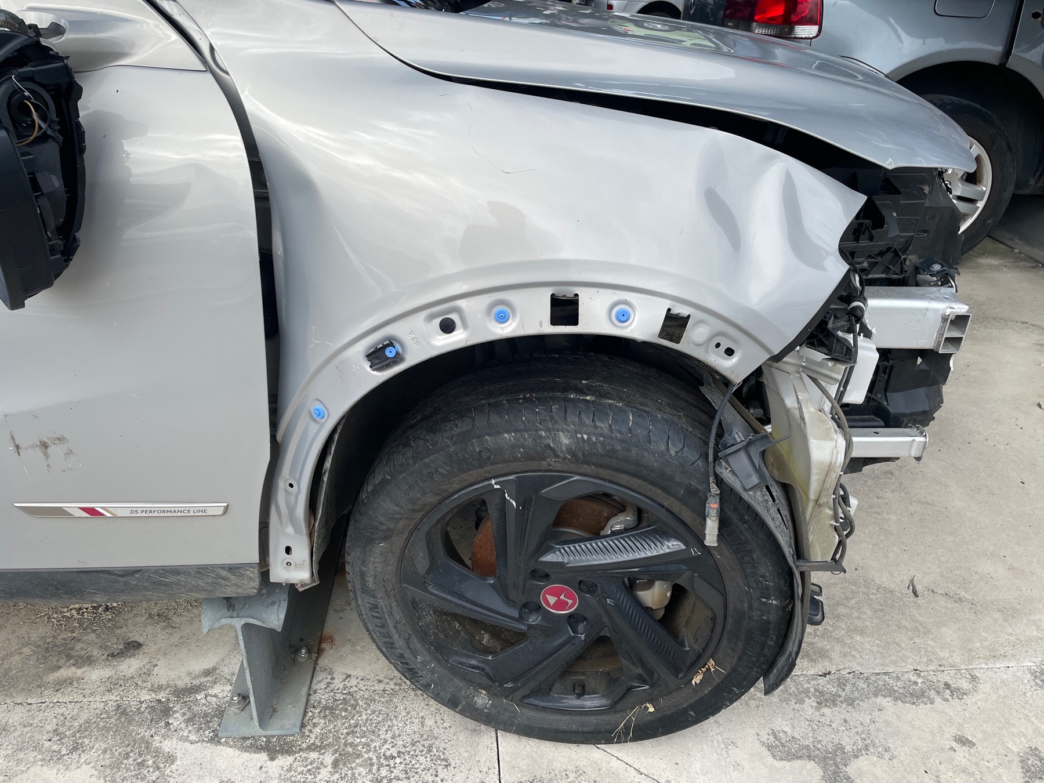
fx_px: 784
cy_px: 392
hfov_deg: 67.3
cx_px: 522
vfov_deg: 53.1
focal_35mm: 26
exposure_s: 1/1825
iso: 32
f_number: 1.6
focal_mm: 4.2
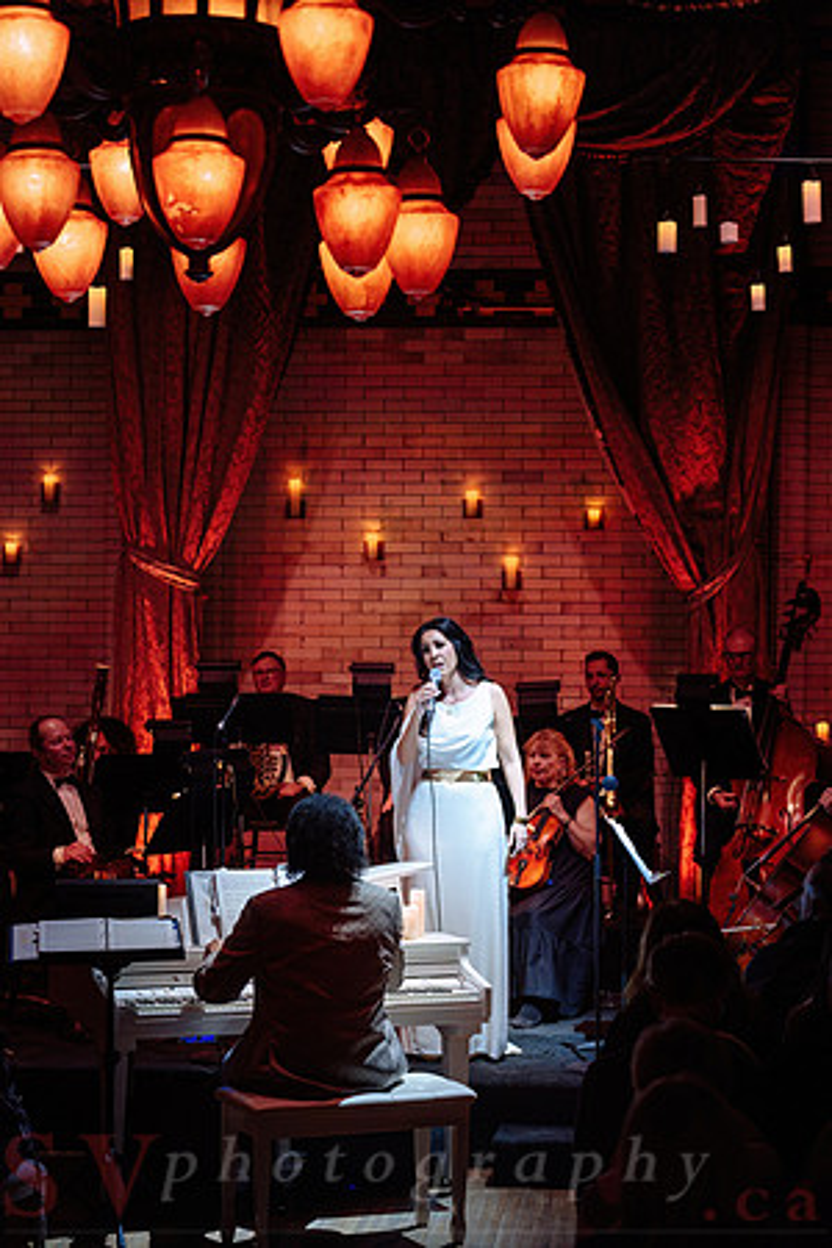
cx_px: 416
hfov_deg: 19.5
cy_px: 624
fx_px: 2426
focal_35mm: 70
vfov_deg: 28.8
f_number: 2.8
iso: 1600
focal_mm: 70
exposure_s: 1/125
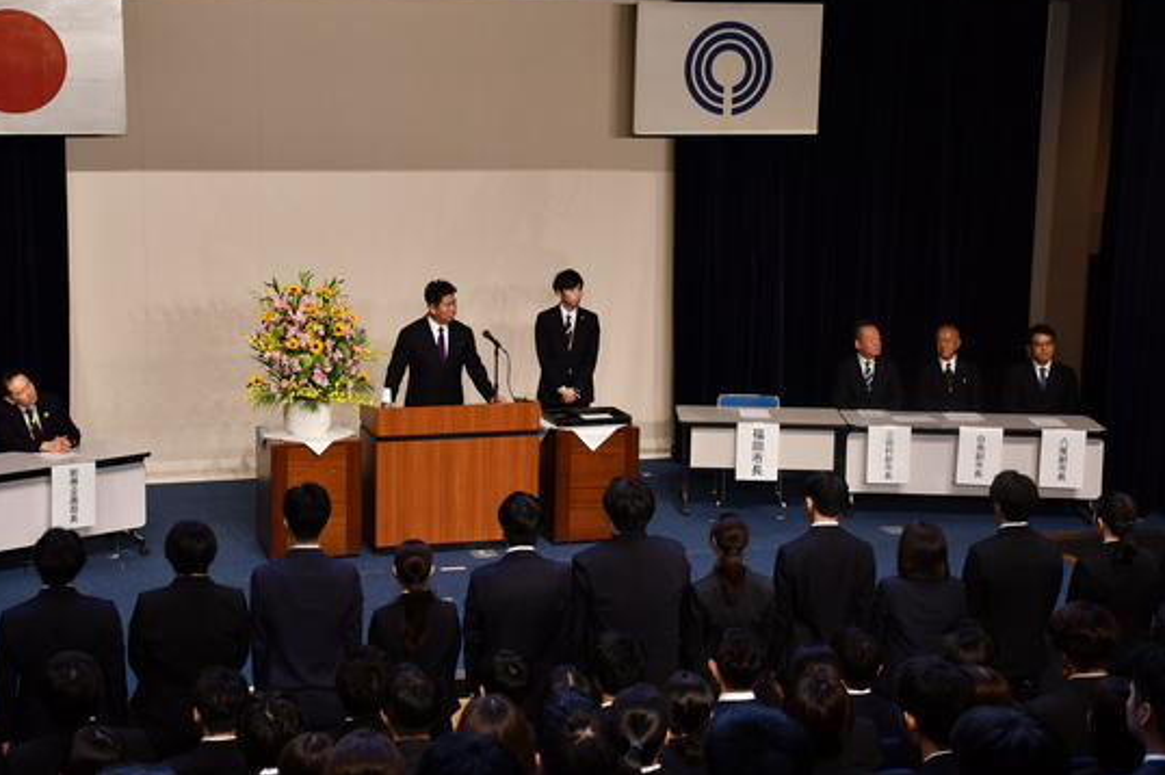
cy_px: 340
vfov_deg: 23.0
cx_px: 511
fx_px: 1908
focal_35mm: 59
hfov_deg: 33.9
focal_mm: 35
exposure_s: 1/250
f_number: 4.2
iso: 720
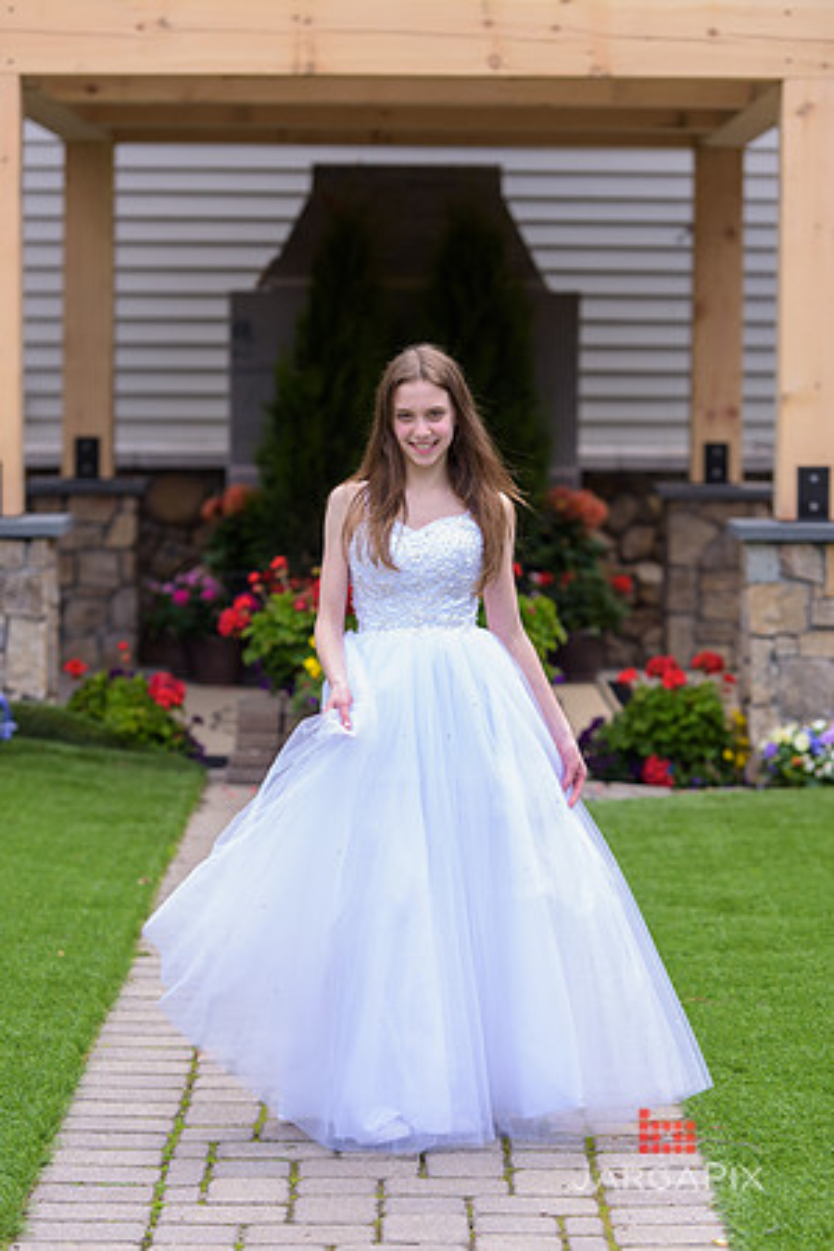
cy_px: 626
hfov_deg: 11.8
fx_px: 4031
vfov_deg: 17.6
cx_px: 417
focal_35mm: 116
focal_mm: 116
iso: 200
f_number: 3.2
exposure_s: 1/500
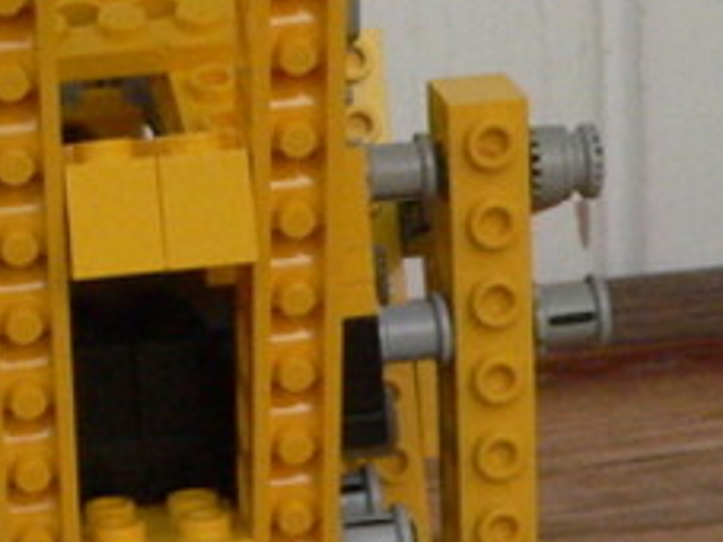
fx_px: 2985
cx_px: 156
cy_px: 187
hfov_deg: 13.7
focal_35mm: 143
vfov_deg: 10.4
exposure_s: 1/1000
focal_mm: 6
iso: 400
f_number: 5.6
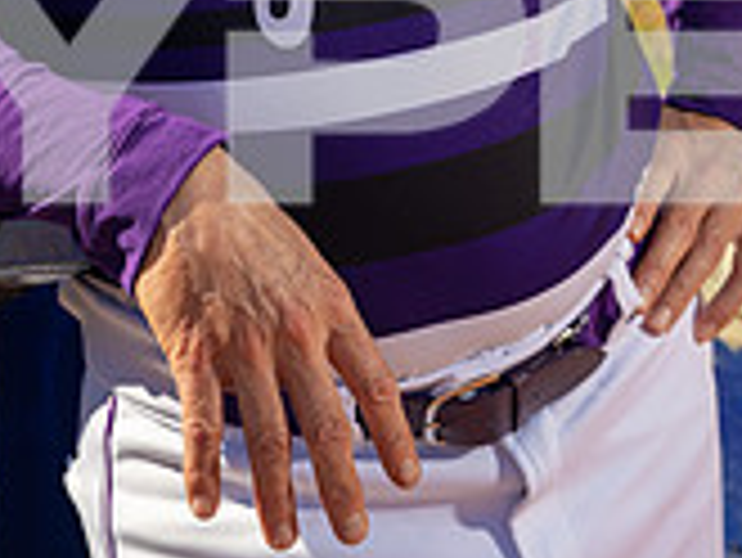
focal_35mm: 131
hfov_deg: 15.0
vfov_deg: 11.0
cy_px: -248
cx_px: 184
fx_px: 2810
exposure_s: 1/125
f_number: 5.6
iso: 100
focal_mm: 50
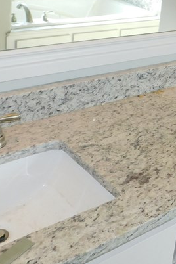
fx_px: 447
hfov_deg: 21.2
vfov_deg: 32.0
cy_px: 53
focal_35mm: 61
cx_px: 190
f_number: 3
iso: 125
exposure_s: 1/100
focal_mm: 4
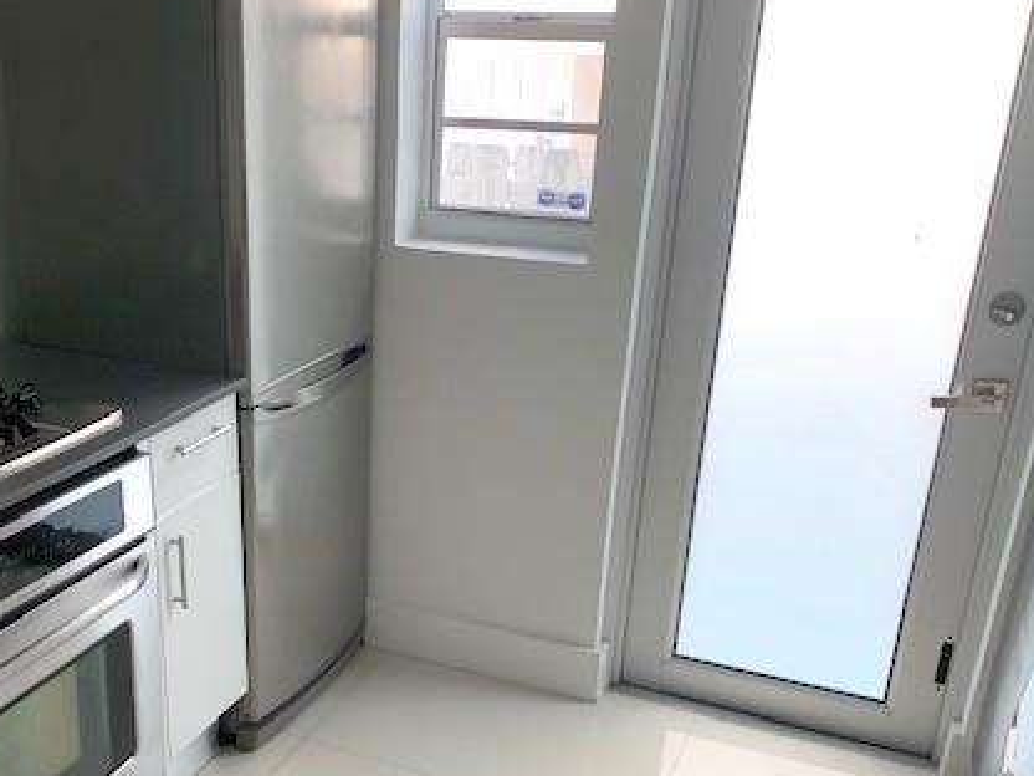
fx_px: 1195
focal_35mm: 40
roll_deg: +0.0
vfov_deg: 35.6
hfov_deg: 46.0
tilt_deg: -22.2
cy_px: 517
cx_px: 338
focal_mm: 4.25
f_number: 1.8
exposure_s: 1/121
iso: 40
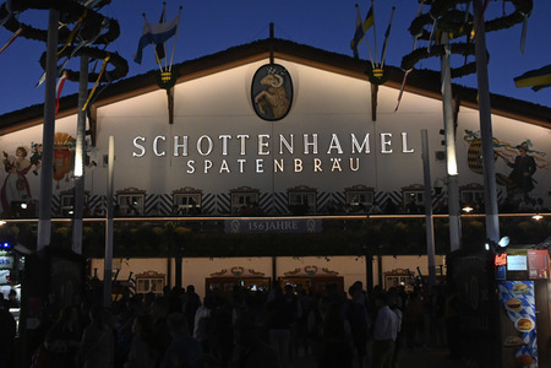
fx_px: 643
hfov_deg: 46.4
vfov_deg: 31.9
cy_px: 184
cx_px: 276
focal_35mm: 42
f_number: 8
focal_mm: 28
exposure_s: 1/250
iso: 5000
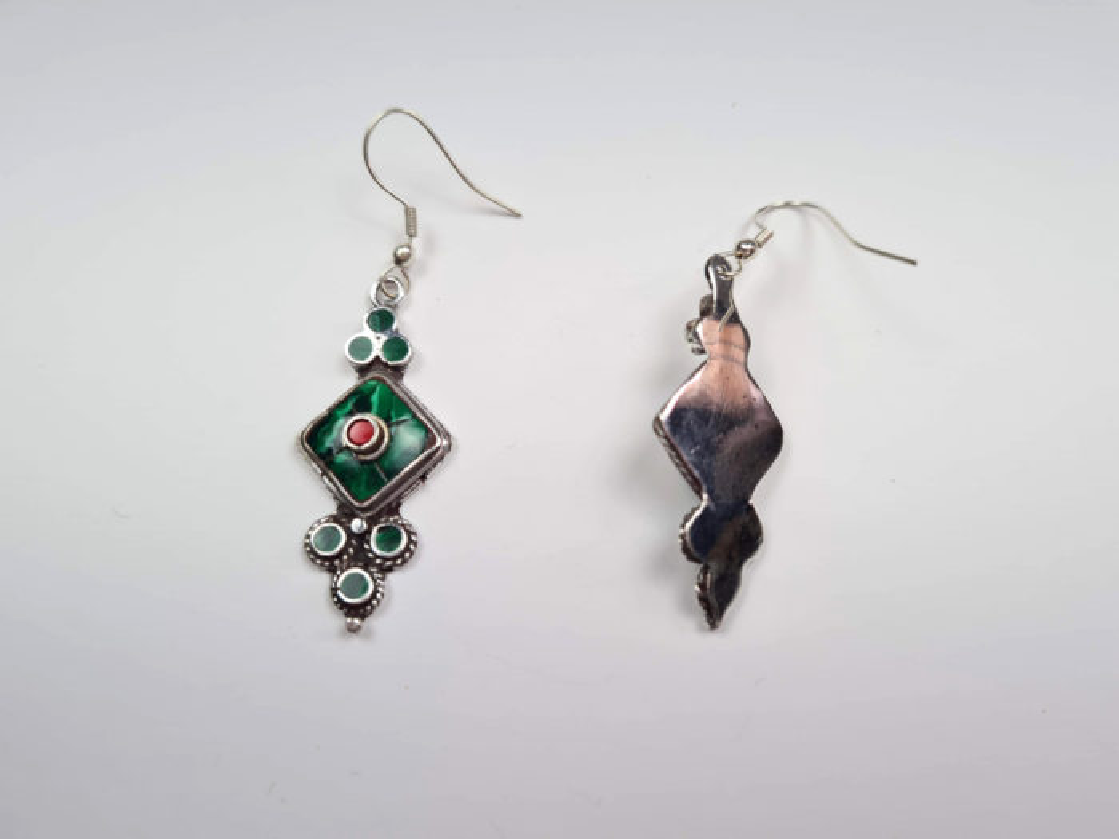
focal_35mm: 26
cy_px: 420
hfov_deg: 67.3
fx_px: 840
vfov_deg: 53.1
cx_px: 560
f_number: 1.8
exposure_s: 1/251
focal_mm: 5.4
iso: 50
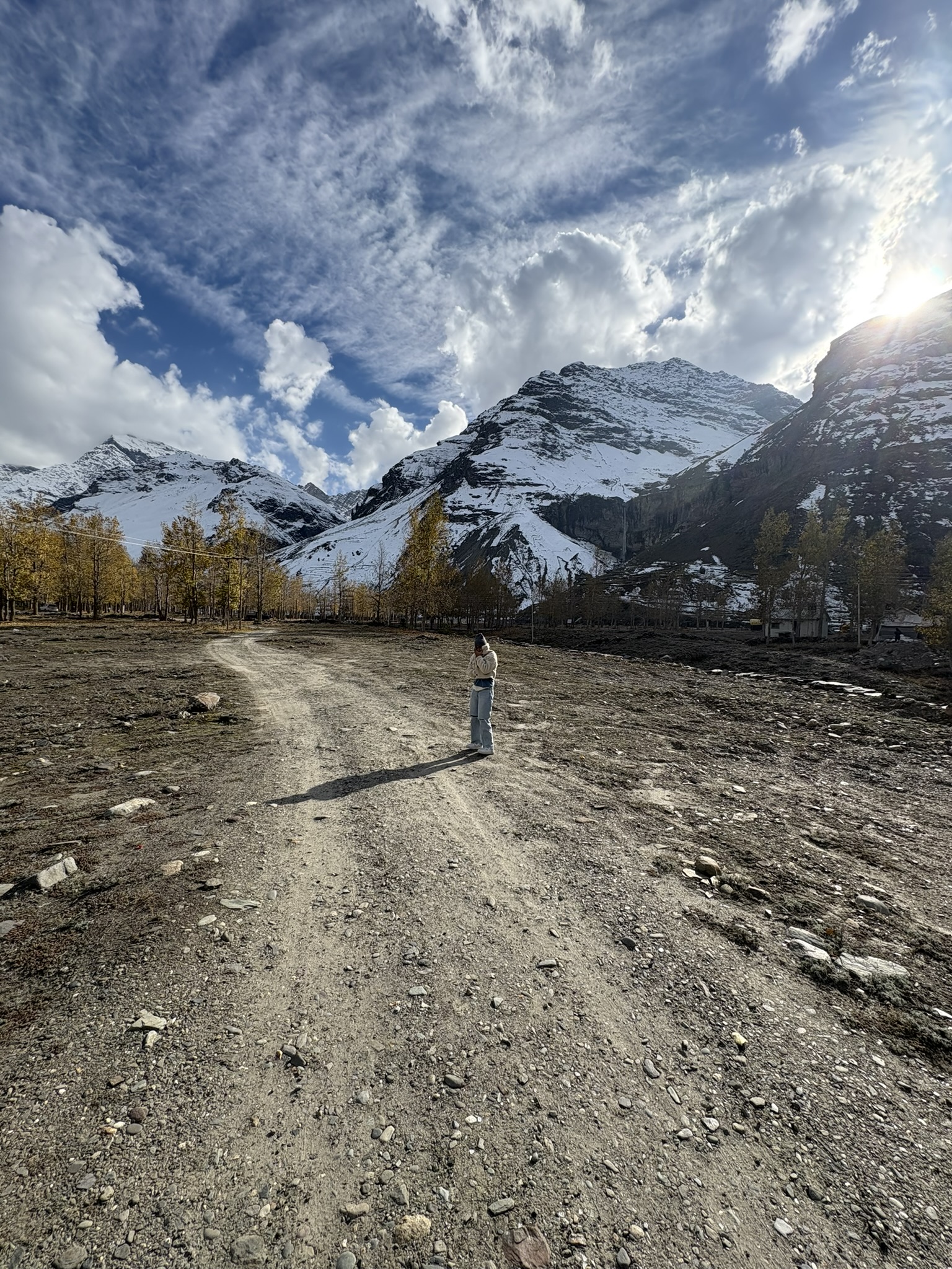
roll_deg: -1.6
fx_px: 513
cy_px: 634
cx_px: 476
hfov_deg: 85.7
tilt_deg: +1.0
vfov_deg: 102.1
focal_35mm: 14
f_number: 2.2
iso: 50
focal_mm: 2.22
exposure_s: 1/2208
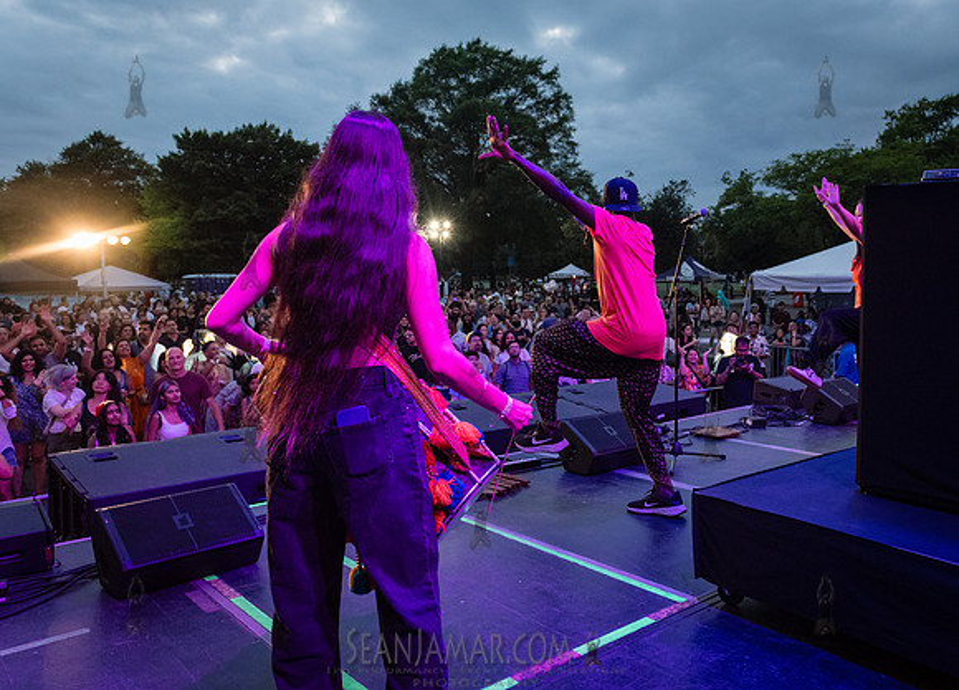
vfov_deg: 45.9
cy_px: 309
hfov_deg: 60.6
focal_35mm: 30
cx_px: 570
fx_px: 814
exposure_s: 1/400
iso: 5000
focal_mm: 24
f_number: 4
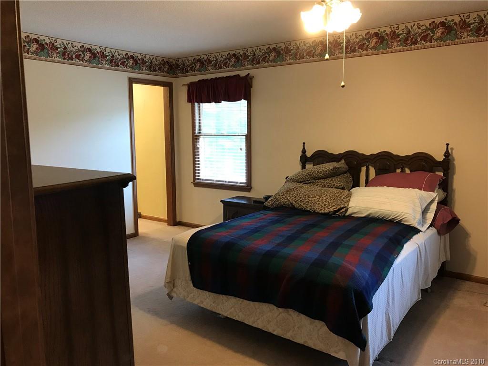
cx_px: 244
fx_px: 395
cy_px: 183
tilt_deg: -6.4
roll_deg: +0.4
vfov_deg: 49.7
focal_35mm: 28
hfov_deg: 63.4
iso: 50
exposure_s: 1/15
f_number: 1.8
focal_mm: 3.99
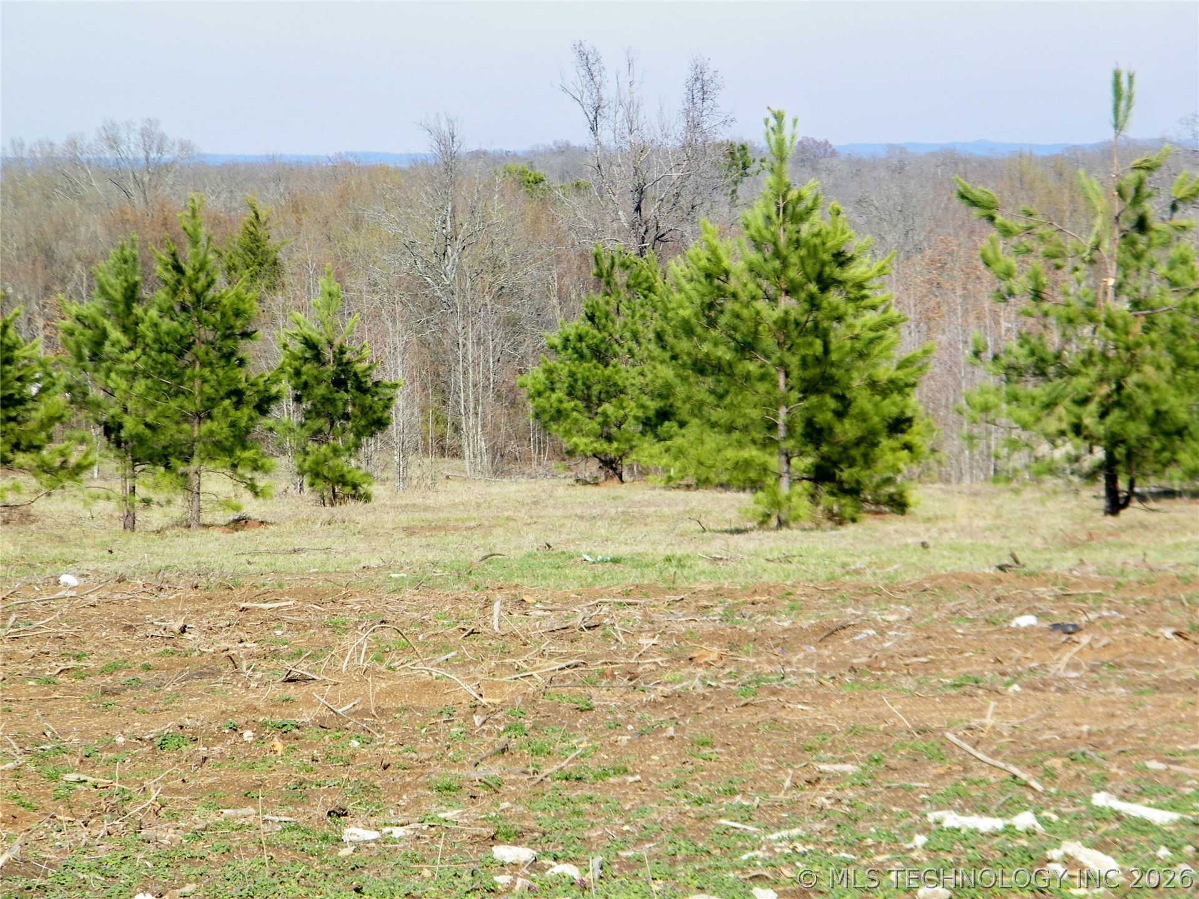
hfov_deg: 13.2
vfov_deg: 9.9
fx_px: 5196
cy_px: 450
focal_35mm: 150
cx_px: 600
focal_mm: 26.8
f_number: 5
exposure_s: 1/400
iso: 80
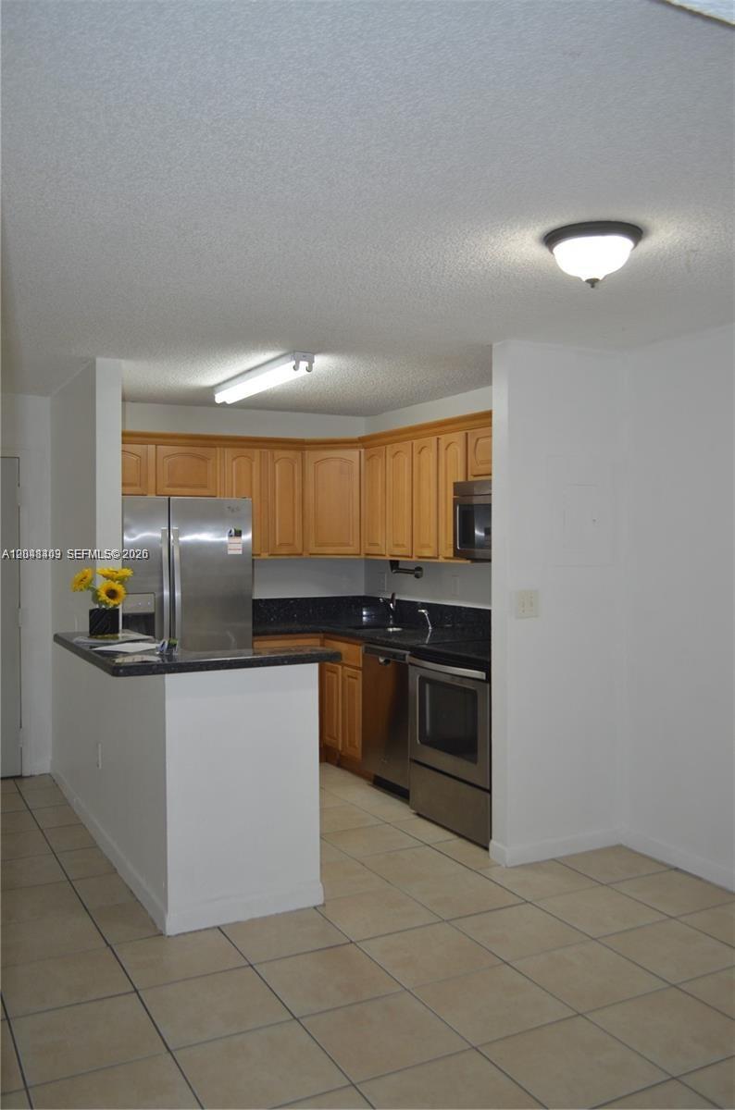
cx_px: 368
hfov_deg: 43.4
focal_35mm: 30
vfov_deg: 62.0
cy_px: 555
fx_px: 923
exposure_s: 1/60
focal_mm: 20
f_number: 3.8
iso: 400
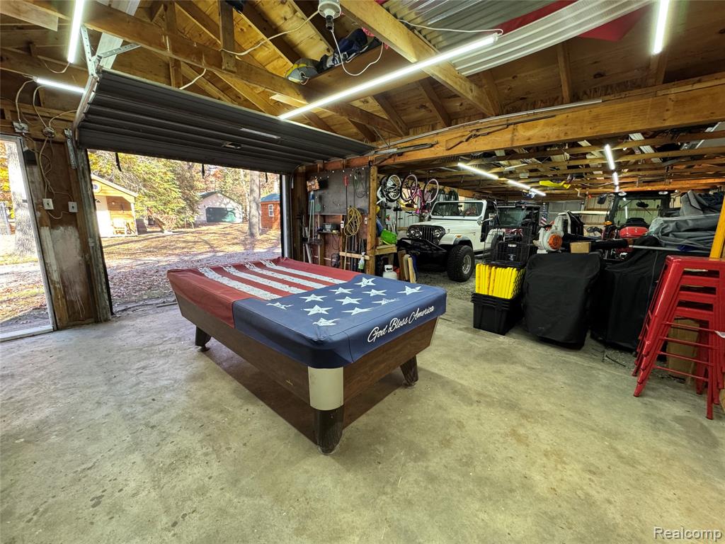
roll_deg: -1.4
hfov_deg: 102.1
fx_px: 293
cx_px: 362
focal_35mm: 14
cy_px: 272
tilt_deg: -11.5
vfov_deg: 85.7
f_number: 2.2
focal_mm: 2.22
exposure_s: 1/120
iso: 250
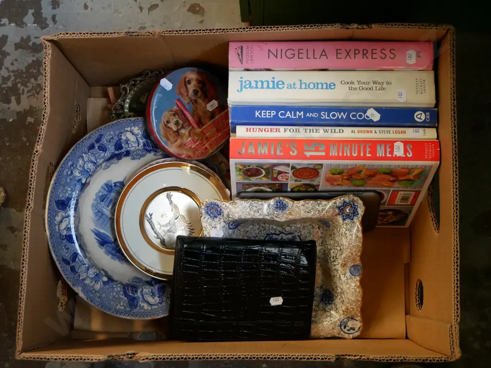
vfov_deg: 32.9
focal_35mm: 44
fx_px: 624
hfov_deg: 42.9
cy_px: 184
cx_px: 246
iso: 1600
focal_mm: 22
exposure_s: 1/60
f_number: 4.2
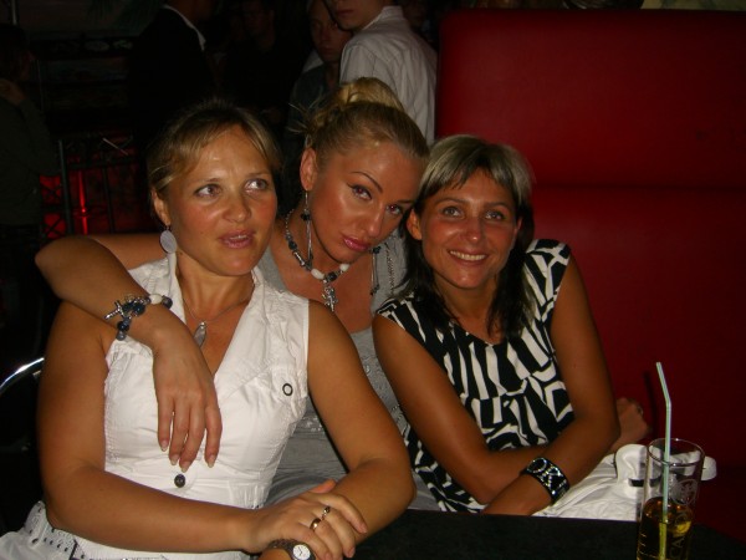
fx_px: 819
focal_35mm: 38
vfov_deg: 37.7
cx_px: 373
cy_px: 280
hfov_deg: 49.0
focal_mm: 7.9
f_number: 2.8
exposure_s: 1/60
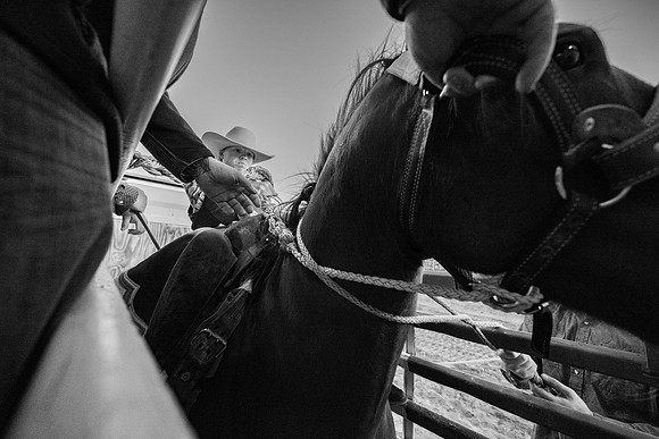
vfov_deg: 77.4
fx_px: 275
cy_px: 220
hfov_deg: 100.4
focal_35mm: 15
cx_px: 330
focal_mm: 15
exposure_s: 1/500
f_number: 4
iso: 5000
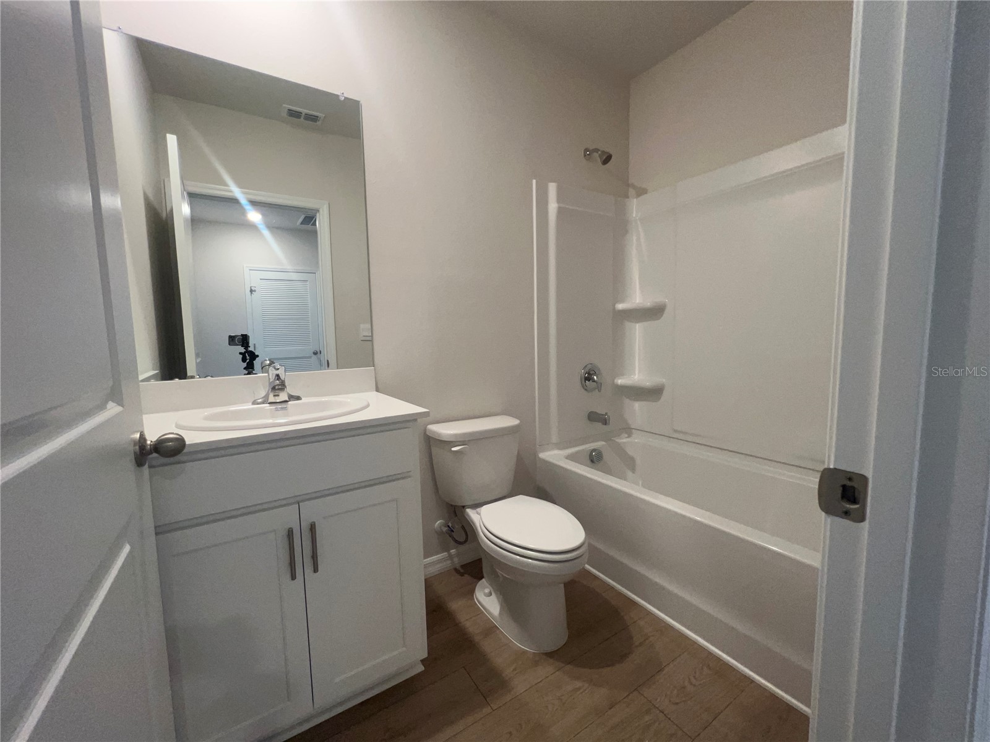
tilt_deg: -5.9
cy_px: 371
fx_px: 372
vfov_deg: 89.9
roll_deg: +1.2
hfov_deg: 106.2
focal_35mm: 13
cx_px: 495
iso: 200
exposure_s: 1/60
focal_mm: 1.57
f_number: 1.8
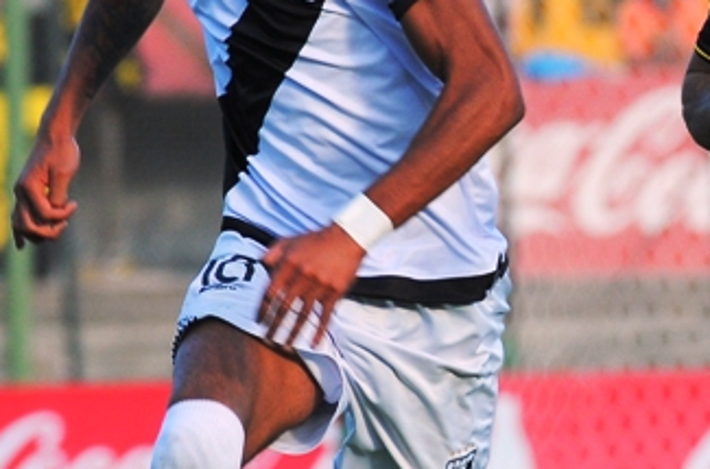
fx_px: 27937
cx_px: 874
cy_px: 288
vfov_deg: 1.0
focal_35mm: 1420
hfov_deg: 1.5
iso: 500
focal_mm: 300
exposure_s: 1/500
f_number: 6.3
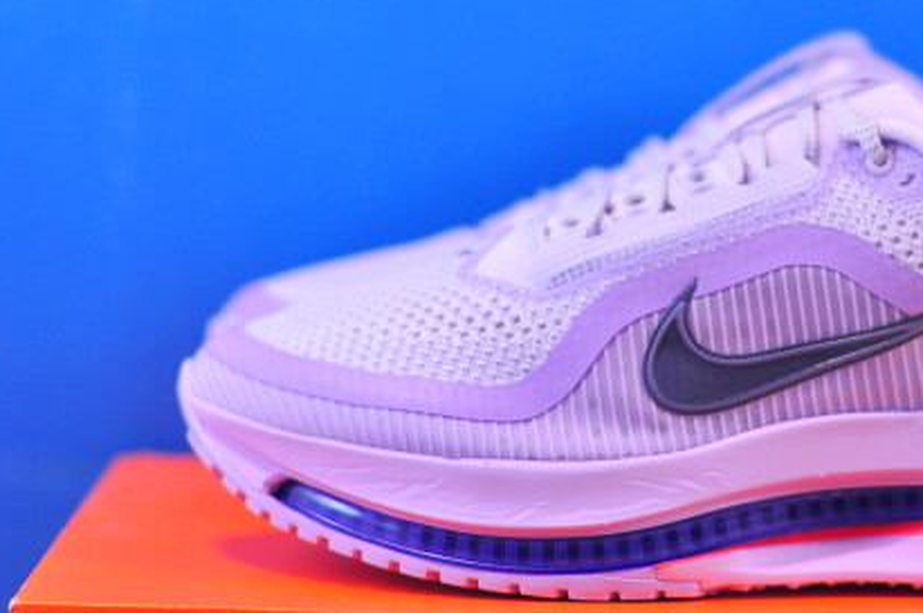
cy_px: 131
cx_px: 730
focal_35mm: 146
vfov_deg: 9.4
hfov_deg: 14.0
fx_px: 3739
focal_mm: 50
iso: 250
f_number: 2
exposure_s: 1/320
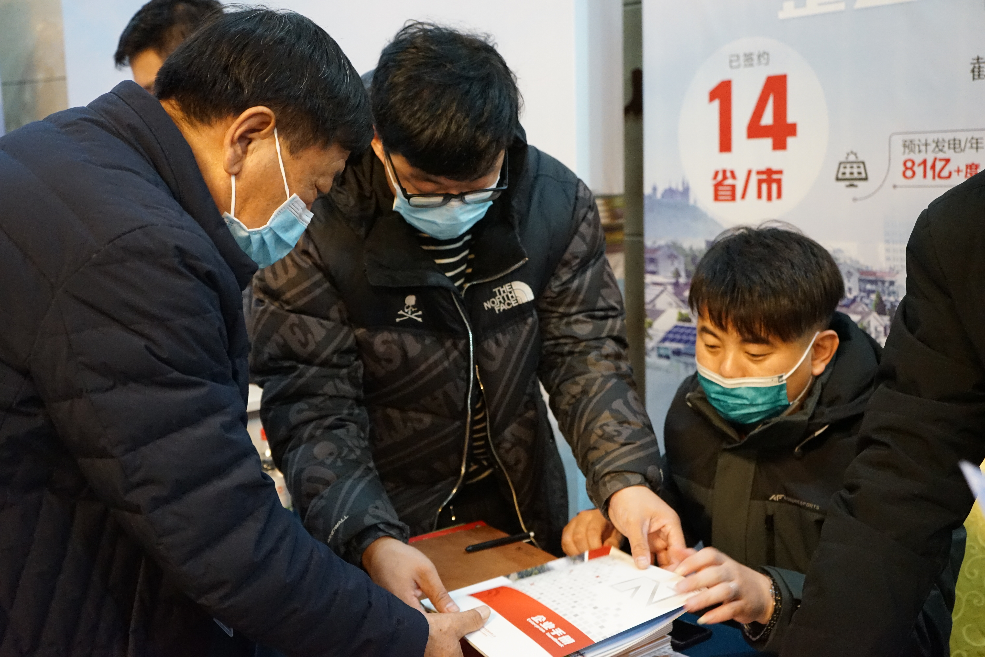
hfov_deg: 47.4
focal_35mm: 41
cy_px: 328
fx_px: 1122
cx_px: 492
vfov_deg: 32.6
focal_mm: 41
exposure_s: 1/80
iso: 6400
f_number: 4.5
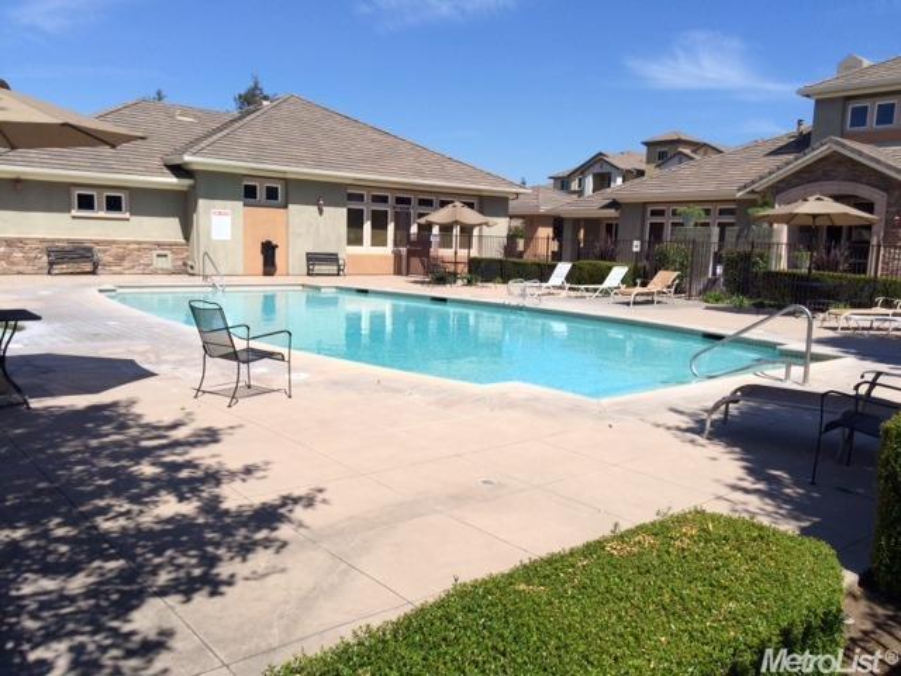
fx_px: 755
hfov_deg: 61.7
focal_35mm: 29
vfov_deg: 48.2
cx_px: 450
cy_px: 338
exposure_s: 1/2933
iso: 32
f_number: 2.2
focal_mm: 4.15
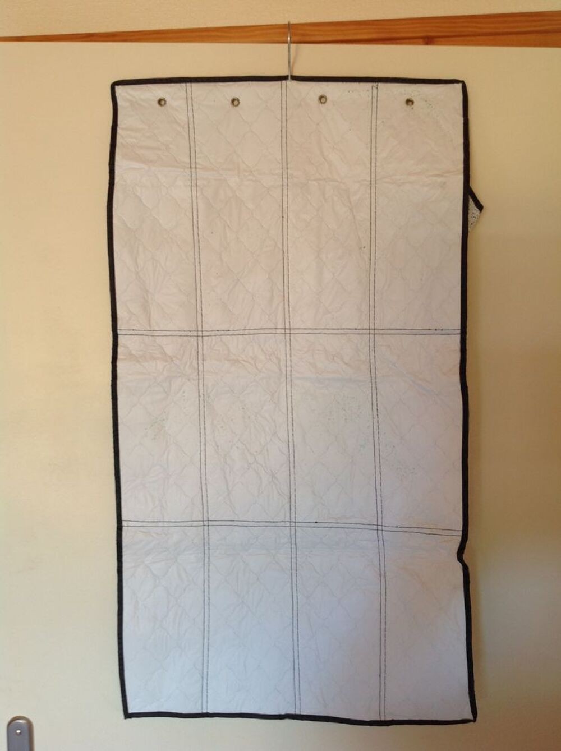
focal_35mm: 35
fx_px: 758
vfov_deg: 52.7
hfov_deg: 40.6
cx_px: 280
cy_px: 376
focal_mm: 4.28
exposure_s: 1/15
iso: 50
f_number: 2.4
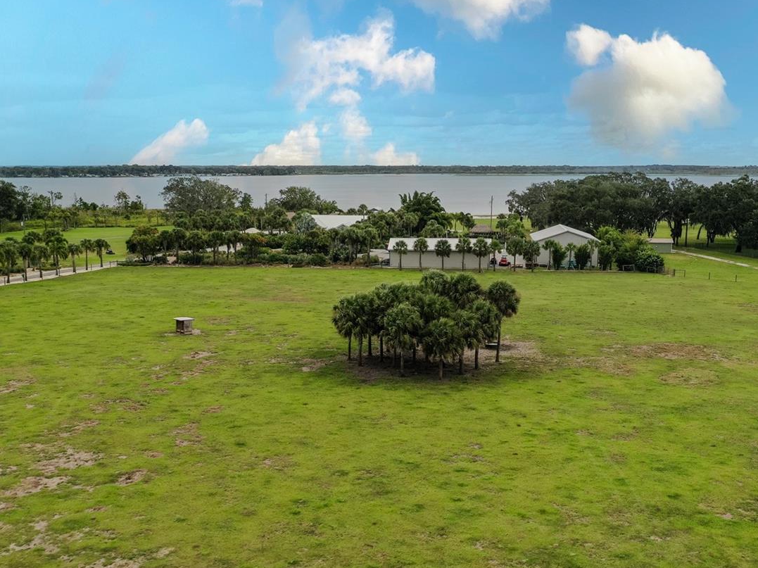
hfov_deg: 46.7
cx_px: 416
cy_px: 315
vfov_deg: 35.9
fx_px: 876
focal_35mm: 40
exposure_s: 1/40
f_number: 3.2
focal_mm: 10.26
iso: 100
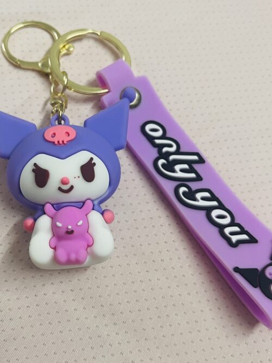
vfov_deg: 67.3
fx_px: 272
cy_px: 182
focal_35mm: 26
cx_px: 136
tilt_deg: -65.8
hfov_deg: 53.0
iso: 160
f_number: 1.6
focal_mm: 5.1
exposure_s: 1/50
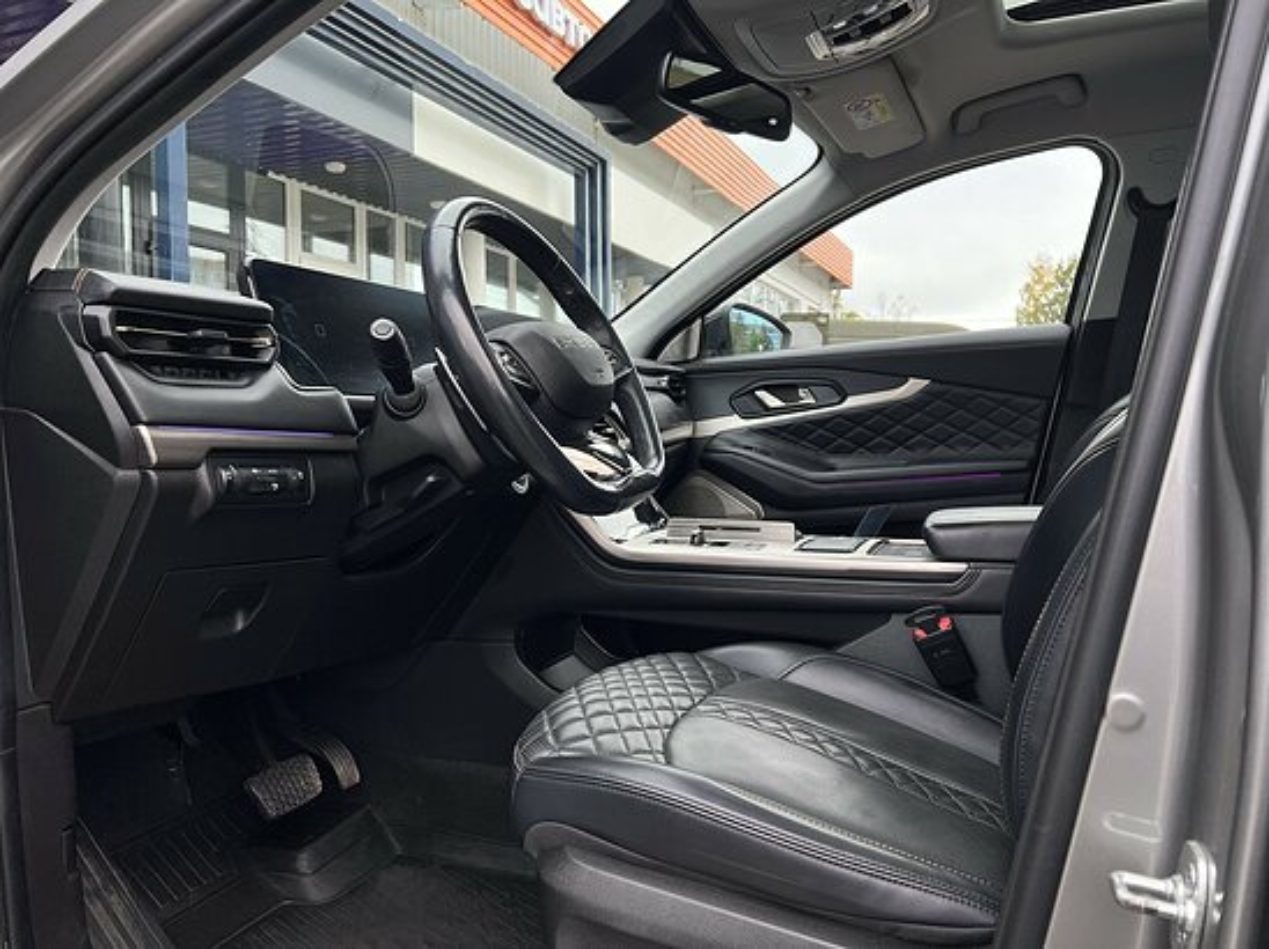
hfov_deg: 67.3
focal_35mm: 26
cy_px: 474
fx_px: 952
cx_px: 634
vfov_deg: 53.0
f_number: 1.5
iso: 50
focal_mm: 5.7
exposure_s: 1/581
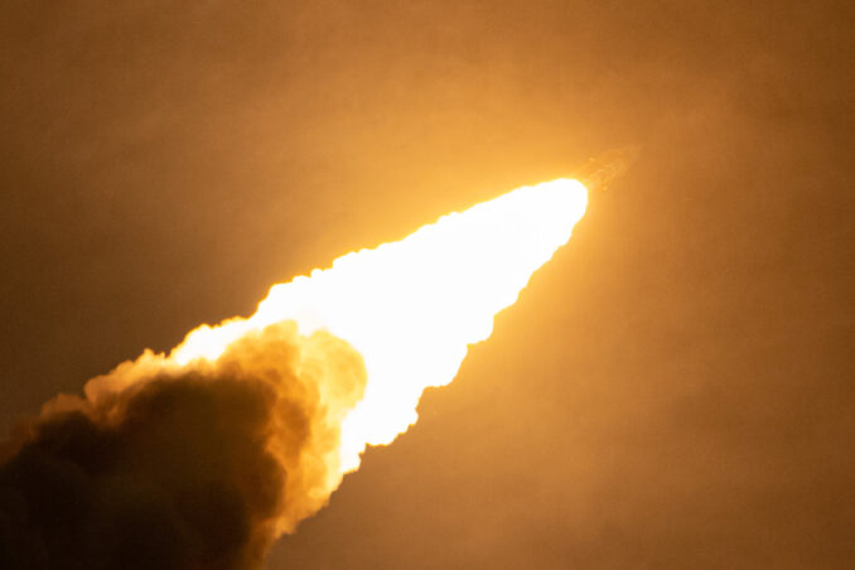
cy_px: 285
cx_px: 428
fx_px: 14249
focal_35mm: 600
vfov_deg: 2.3
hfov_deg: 3.4
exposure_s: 1/160
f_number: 6.3
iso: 640
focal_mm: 600
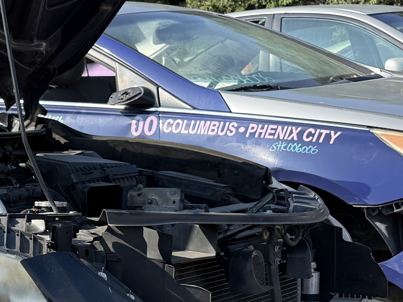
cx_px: -166
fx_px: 1024
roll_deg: -0.4
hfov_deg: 19.8
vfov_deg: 16.6
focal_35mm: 88
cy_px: 250
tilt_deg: -7.0
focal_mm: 6.76
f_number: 1.78
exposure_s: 1/2299
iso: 100
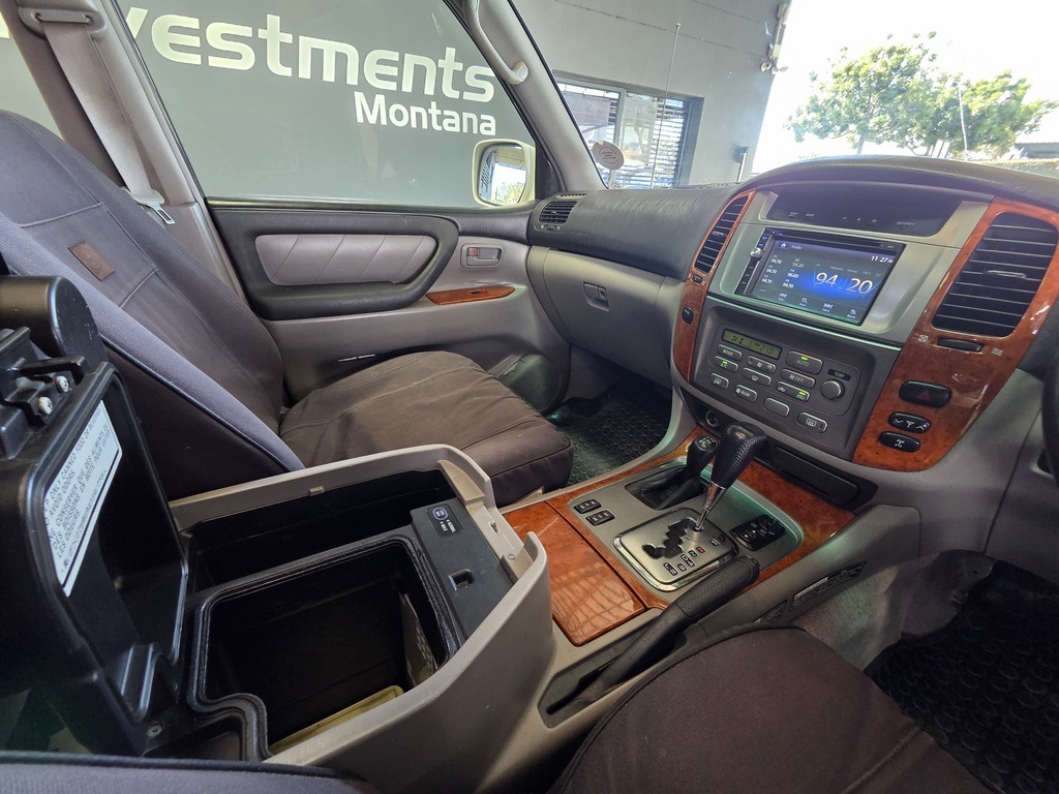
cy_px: 397
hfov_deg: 106.2
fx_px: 398
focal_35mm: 13
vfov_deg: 89.9
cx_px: 530
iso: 320
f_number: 2.2
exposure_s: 1/50
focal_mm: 2.2
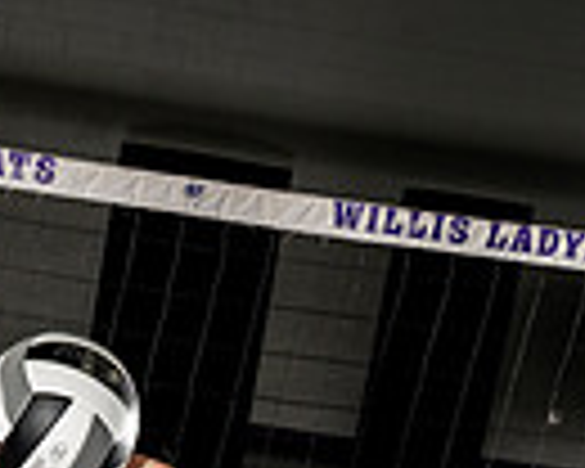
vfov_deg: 9.2
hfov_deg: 12.2
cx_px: 32
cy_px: 1008
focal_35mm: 156
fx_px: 2701
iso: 500
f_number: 8
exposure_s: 1/250
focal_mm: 48
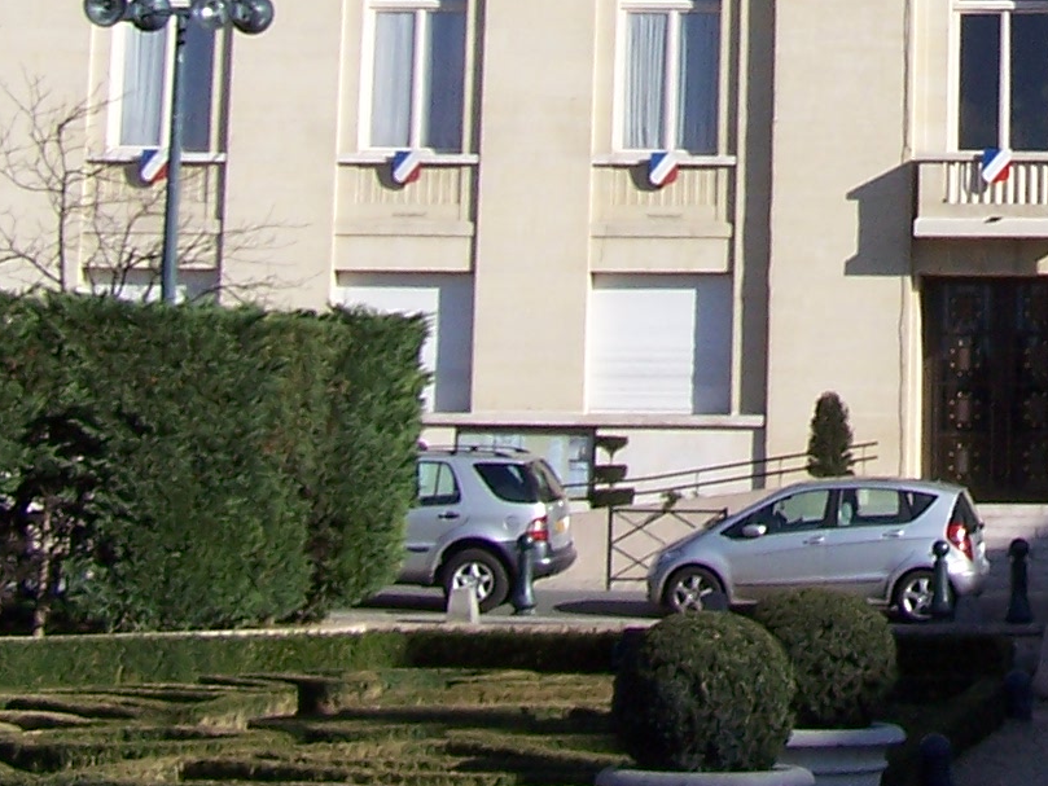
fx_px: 3664
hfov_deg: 15.5
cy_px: -399
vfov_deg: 11.7
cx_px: 1343
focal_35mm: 121
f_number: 4
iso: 80
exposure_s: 1/750
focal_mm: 6.3
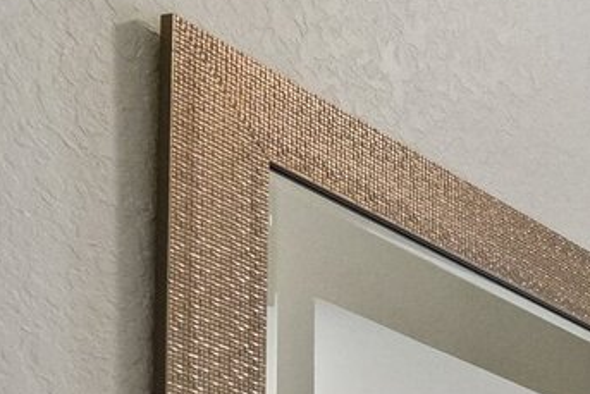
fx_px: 1394
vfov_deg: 12.9
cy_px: 903
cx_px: 1275
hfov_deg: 16.3
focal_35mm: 85
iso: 2800
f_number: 8
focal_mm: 18
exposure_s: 1/20
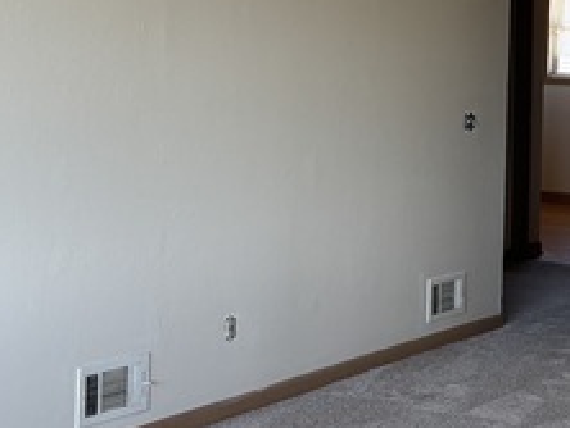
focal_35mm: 78
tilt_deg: -3.5
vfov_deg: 18.9
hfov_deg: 24.4
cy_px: 128
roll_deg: -1.9
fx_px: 1286
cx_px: 497
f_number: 1.6
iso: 50
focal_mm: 5.96
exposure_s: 1/121
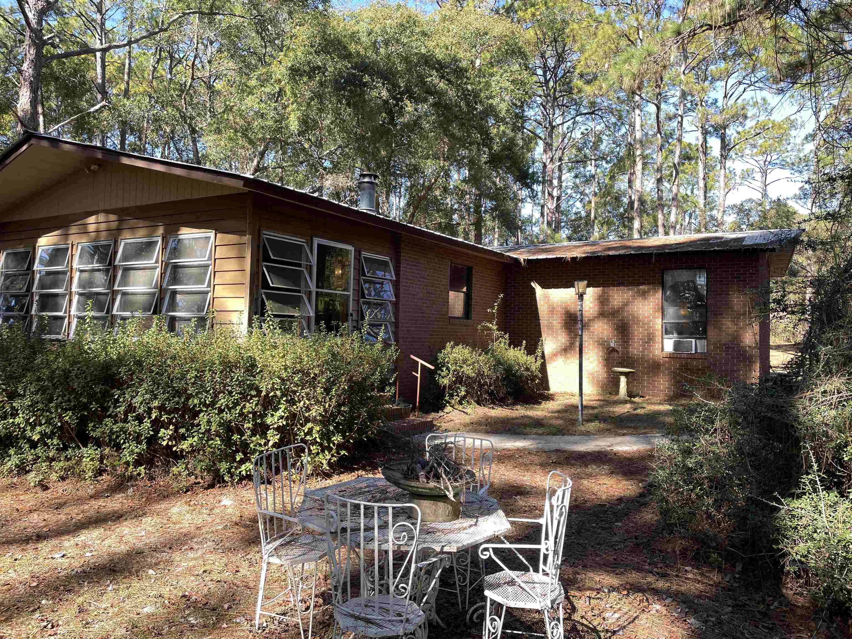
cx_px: 426
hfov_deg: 67.3
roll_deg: -2.1
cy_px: 320
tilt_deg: +2.4
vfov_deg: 53.1
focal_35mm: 26
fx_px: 640
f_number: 1.6
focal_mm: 4.2
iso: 32
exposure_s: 1/619
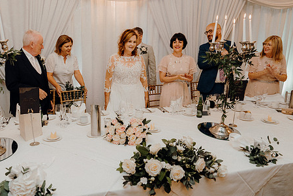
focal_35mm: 31
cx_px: 113
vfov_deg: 42.4
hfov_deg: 59.6
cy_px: 90
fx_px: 252
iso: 2500
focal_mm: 24
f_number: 3.5
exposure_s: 1/200
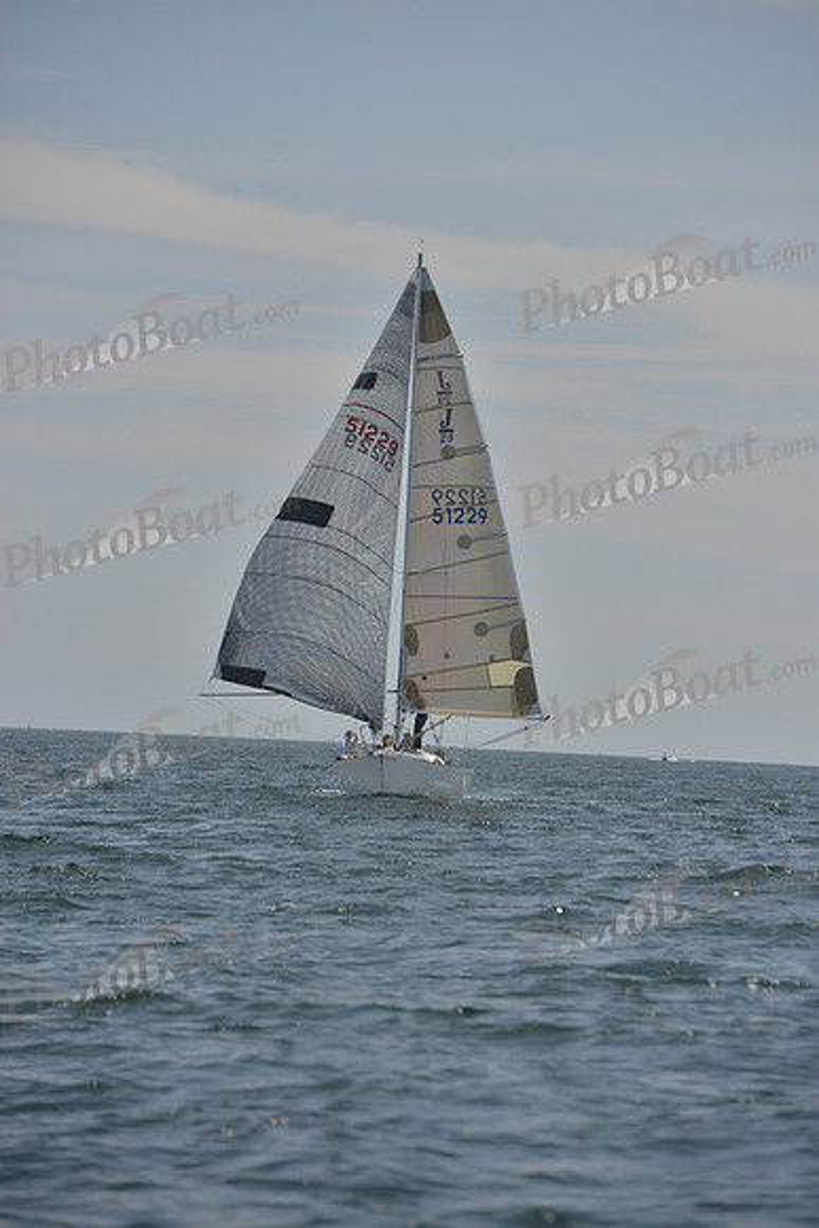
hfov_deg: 6.9
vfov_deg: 10.3
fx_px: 6820
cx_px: 410
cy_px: 614
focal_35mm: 200
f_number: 8
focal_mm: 200
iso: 400
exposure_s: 1/800
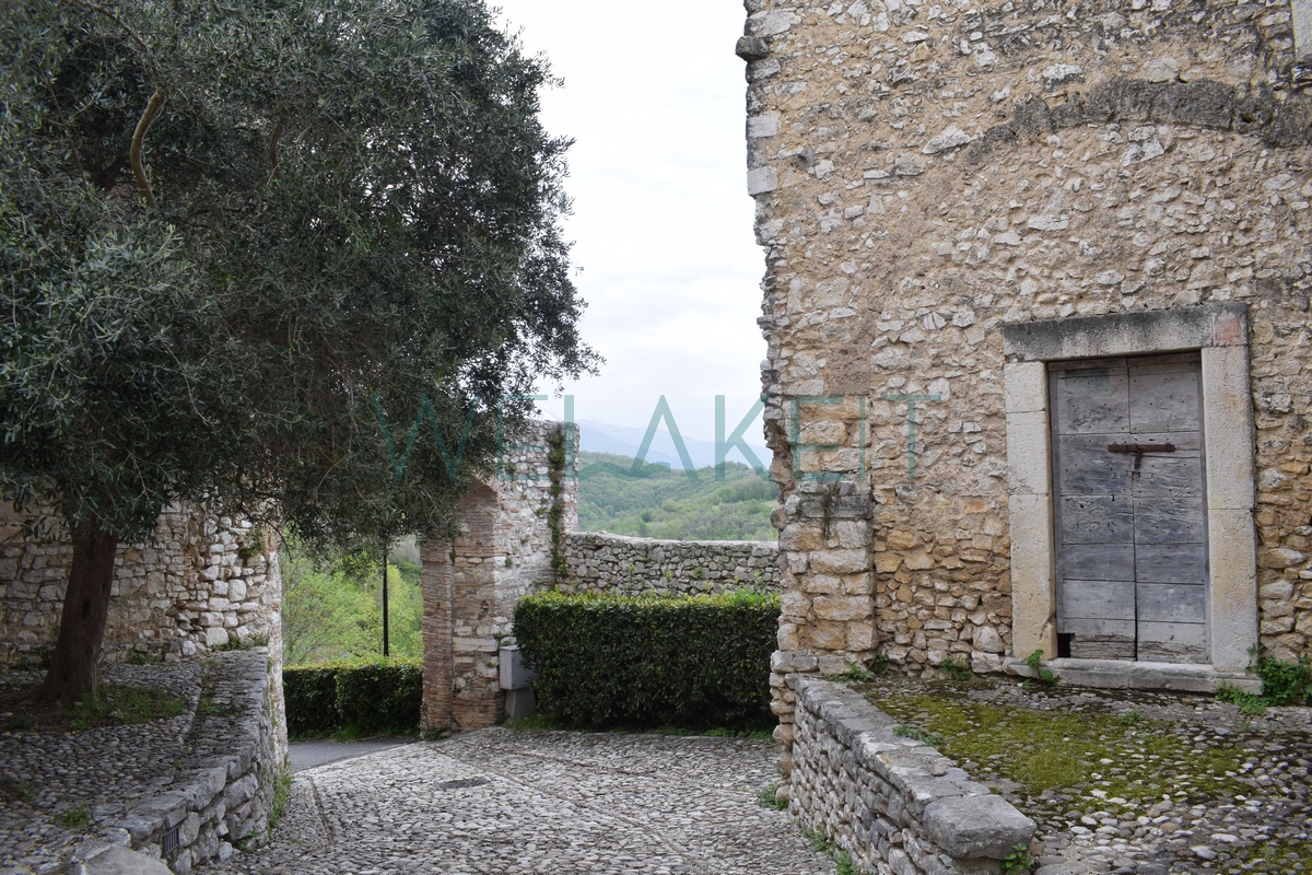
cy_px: 438
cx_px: 656
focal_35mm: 30
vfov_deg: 43.6
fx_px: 1093
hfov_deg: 61.9
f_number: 8
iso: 320
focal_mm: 20
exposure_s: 1/250
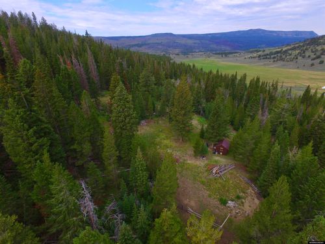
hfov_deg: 81.7
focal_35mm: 20
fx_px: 188
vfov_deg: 66.0
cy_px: 122
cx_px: 162
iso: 200
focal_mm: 3.61
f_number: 2.8
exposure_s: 1/1250
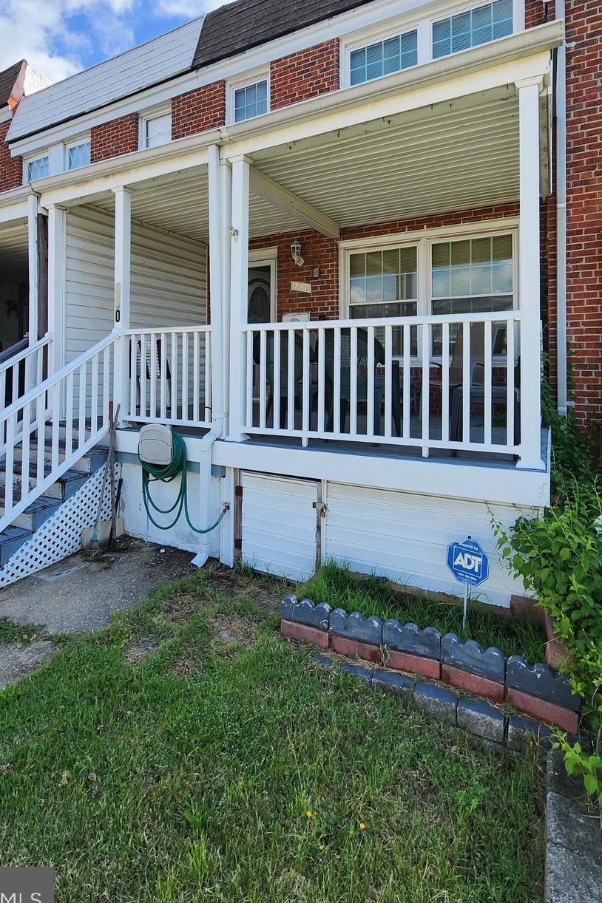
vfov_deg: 92.0
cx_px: 295
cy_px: 360
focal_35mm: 17
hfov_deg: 70.4
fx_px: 427
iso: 50
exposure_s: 1/1038
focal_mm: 2.2
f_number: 2.2
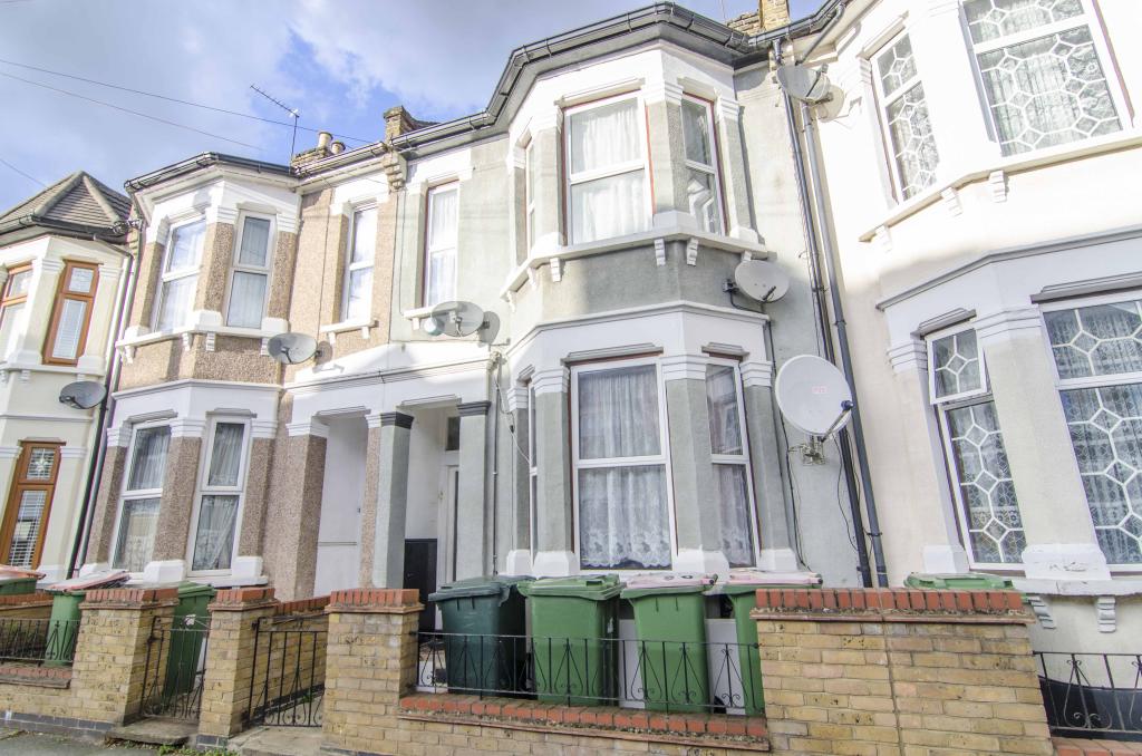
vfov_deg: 67.1
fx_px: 570
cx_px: 571
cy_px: 378
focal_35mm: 18
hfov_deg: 90.1
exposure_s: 1/160
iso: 200
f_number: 5.6
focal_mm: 12
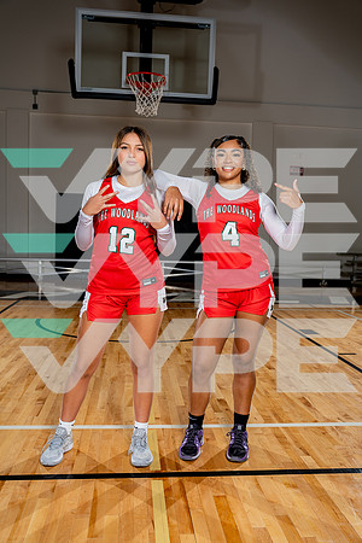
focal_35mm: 34
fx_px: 513
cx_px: 181
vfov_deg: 55.8
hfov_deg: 38.9
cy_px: 272
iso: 200
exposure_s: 1/250
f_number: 5.6
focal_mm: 34
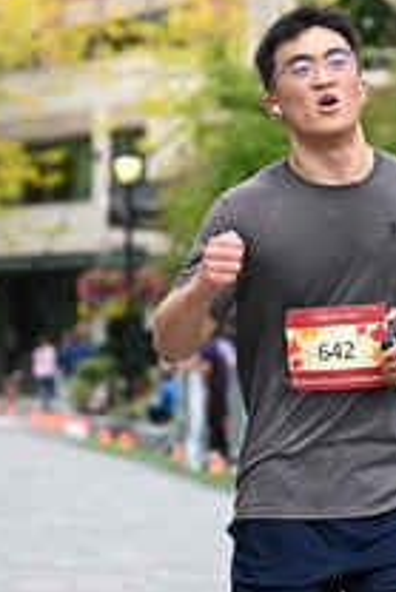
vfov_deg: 11.1
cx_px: 326
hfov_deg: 7.4
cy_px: 196
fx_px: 3047
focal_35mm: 185
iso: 640
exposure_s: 1/2000
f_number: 2.8
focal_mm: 70
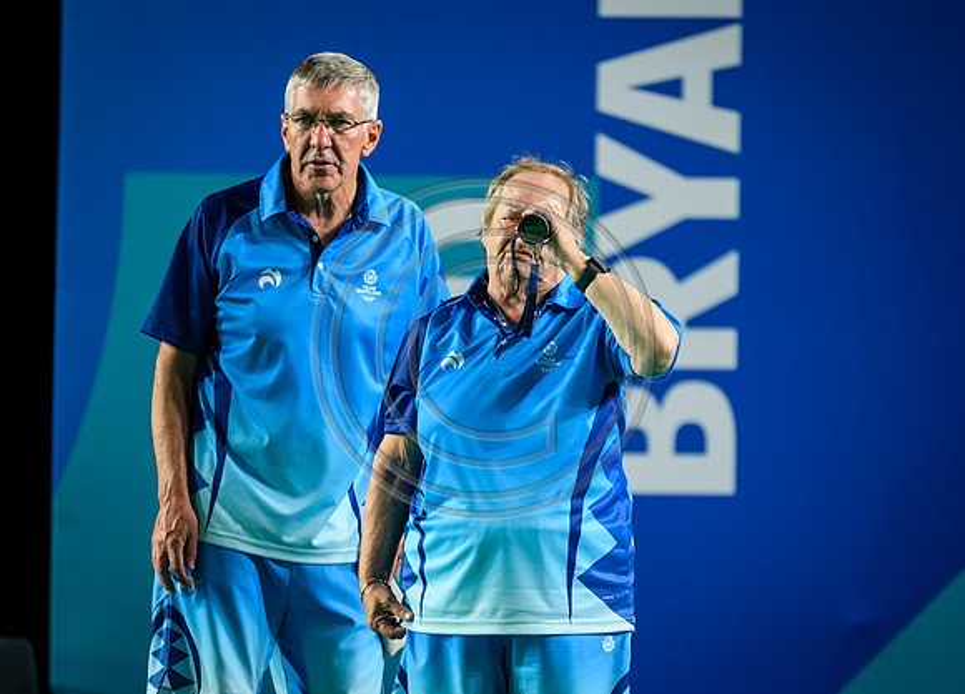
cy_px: 346
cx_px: 519
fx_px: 16653
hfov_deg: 3.3
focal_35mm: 606
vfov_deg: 2.4
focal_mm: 560
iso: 4000
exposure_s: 1/1250
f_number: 4
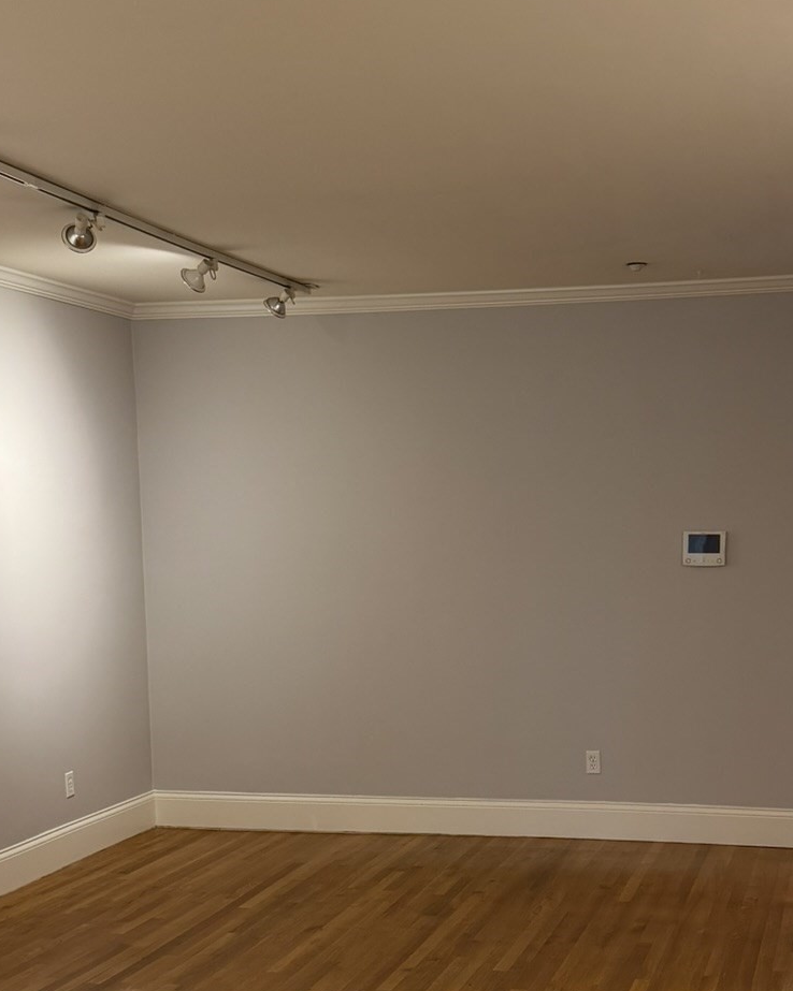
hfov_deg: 29.0
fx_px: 1526
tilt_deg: -7.2
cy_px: 714
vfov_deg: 35.4
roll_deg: +0.6
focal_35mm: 52
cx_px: 519
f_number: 1.78
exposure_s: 1/60
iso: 200
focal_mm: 6.76
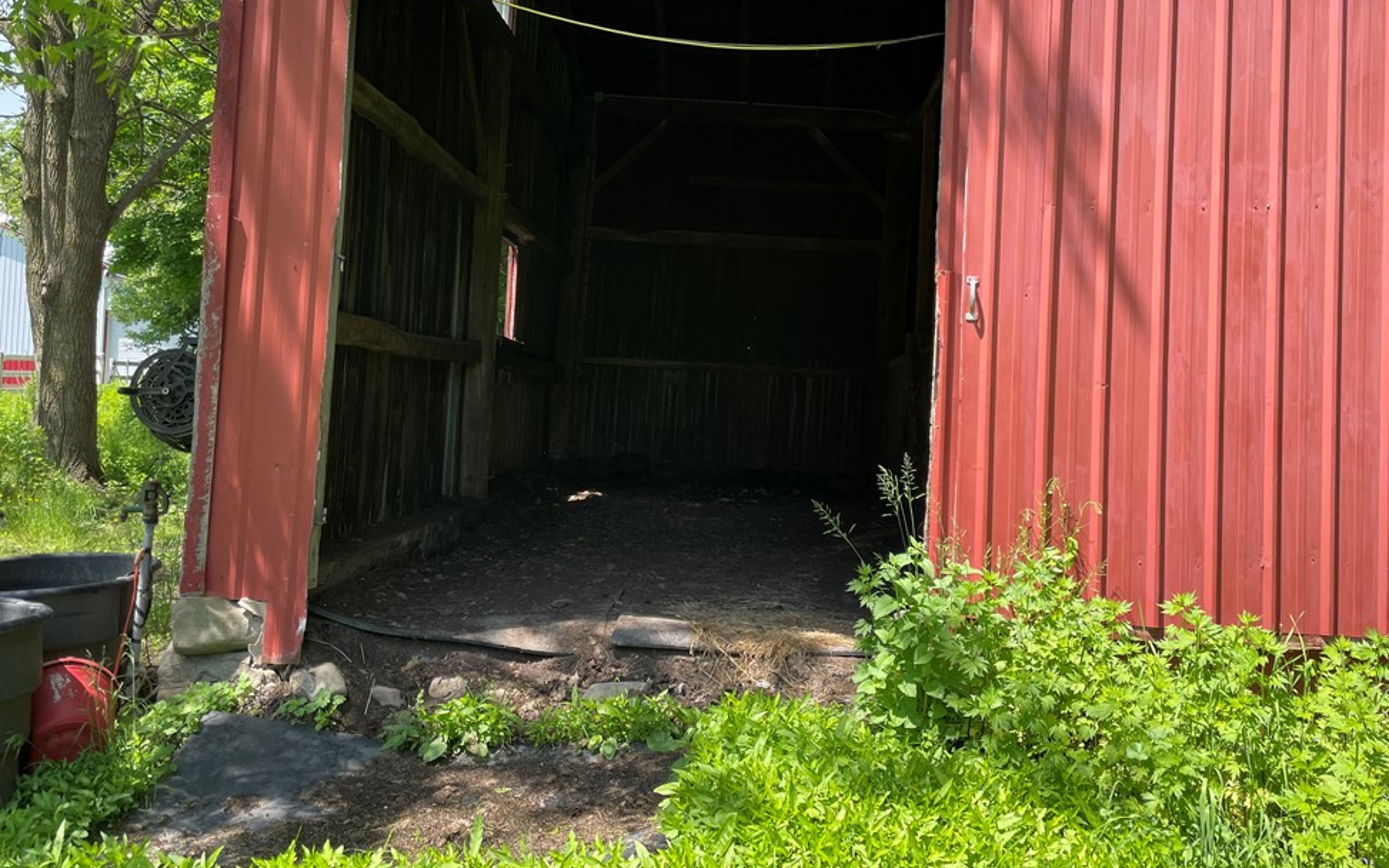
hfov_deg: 64.6
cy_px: 381
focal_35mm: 29
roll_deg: -1.8
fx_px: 1098
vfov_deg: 43.1
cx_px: 708
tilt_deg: +4.6
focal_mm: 4.2
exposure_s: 1/670
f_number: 1.6
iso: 32
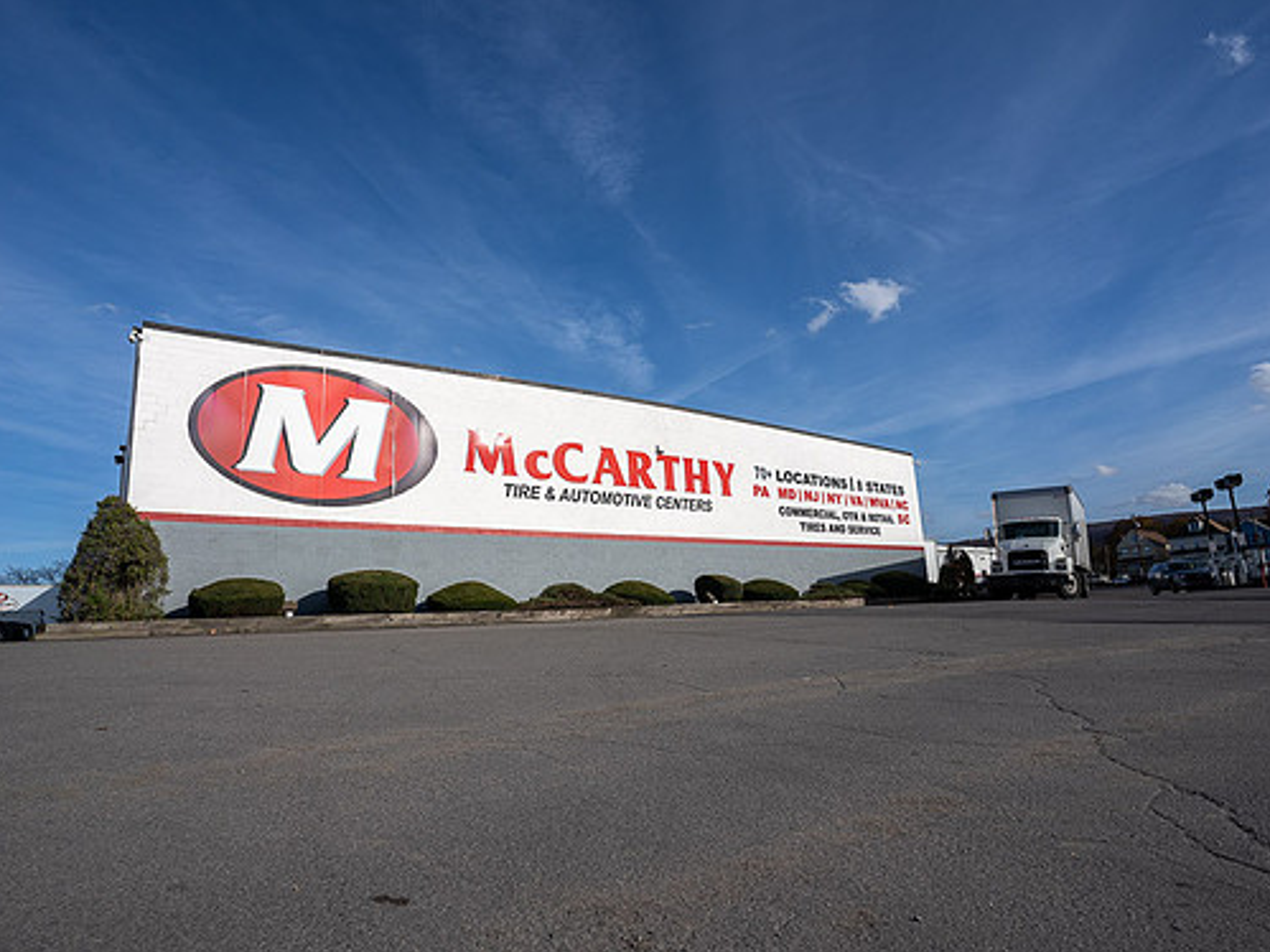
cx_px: 629
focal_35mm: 19
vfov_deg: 68.6
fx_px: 697
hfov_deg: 84.7
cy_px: 490
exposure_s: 1/1000
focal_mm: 17
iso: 125
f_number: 7.1
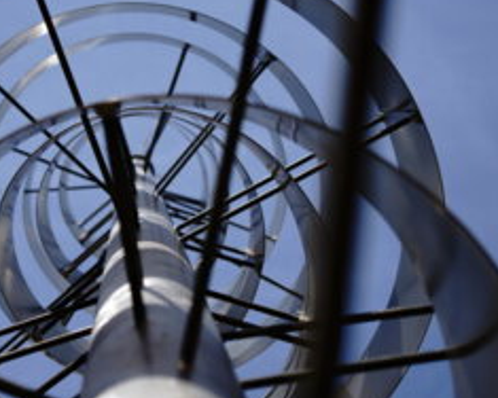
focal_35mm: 56
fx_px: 825
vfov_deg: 27.1
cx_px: 146
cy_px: 168
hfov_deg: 33.1
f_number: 3.2
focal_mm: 35
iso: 100
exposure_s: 1/1250
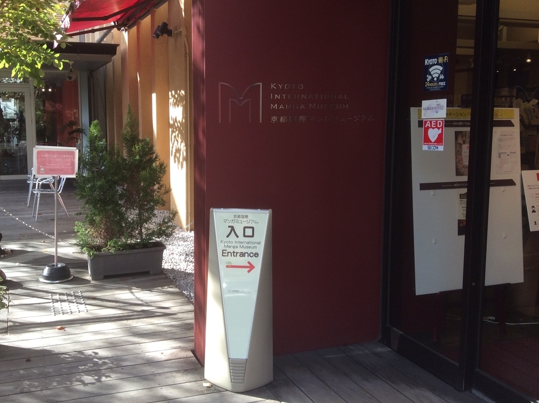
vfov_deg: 37.6
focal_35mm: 38
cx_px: 226
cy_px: 184
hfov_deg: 48.8
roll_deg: -1.1
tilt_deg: -6.5
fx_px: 591
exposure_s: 1/120
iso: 32
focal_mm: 3.3
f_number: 2.4
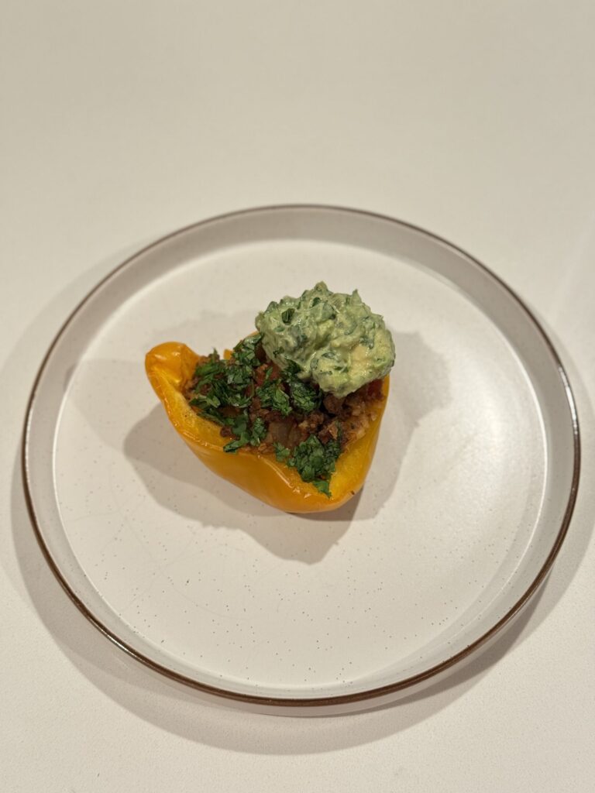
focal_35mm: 48
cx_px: 298
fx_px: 1100
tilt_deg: -61.1
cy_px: 396
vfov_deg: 39.7
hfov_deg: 30.3
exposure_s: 1/60
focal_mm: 6.76
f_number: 1.78
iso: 250
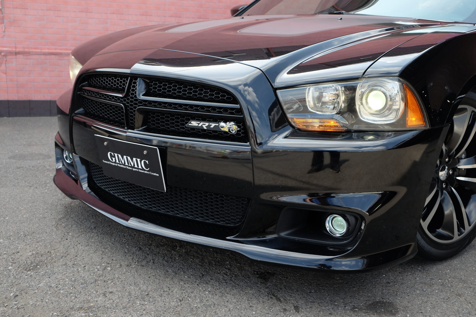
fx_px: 476
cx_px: 238
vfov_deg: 36.9
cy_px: 158
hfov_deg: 53.1
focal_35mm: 36
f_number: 5.6
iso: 400
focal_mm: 24.3
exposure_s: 1/240
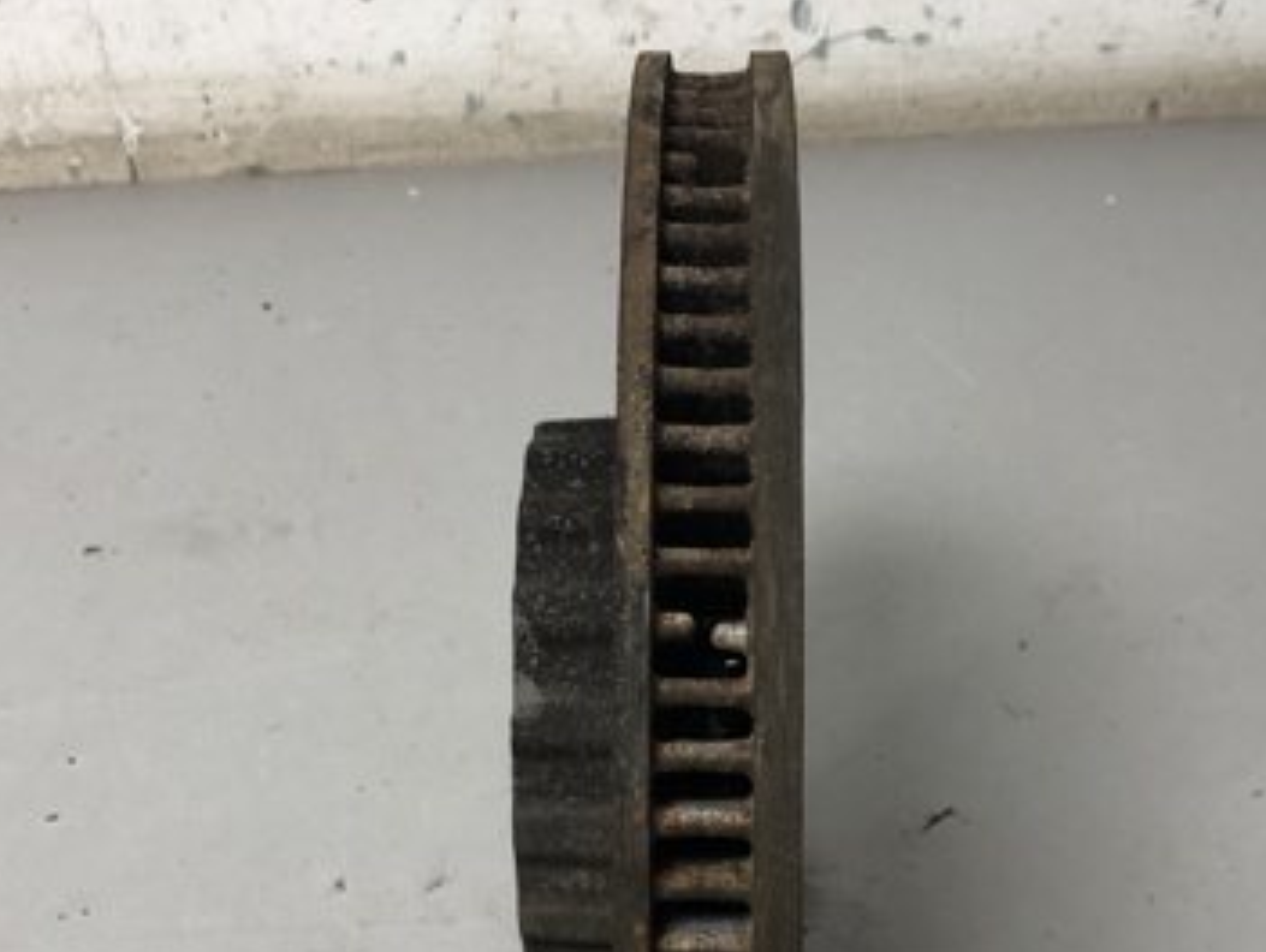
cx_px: 693
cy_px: 743
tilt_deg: -51.1
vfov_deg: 28.1
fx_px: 1867
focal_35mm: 51
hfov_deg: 37.4
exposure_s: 1/33
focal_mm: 4
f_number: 1.8
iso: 40
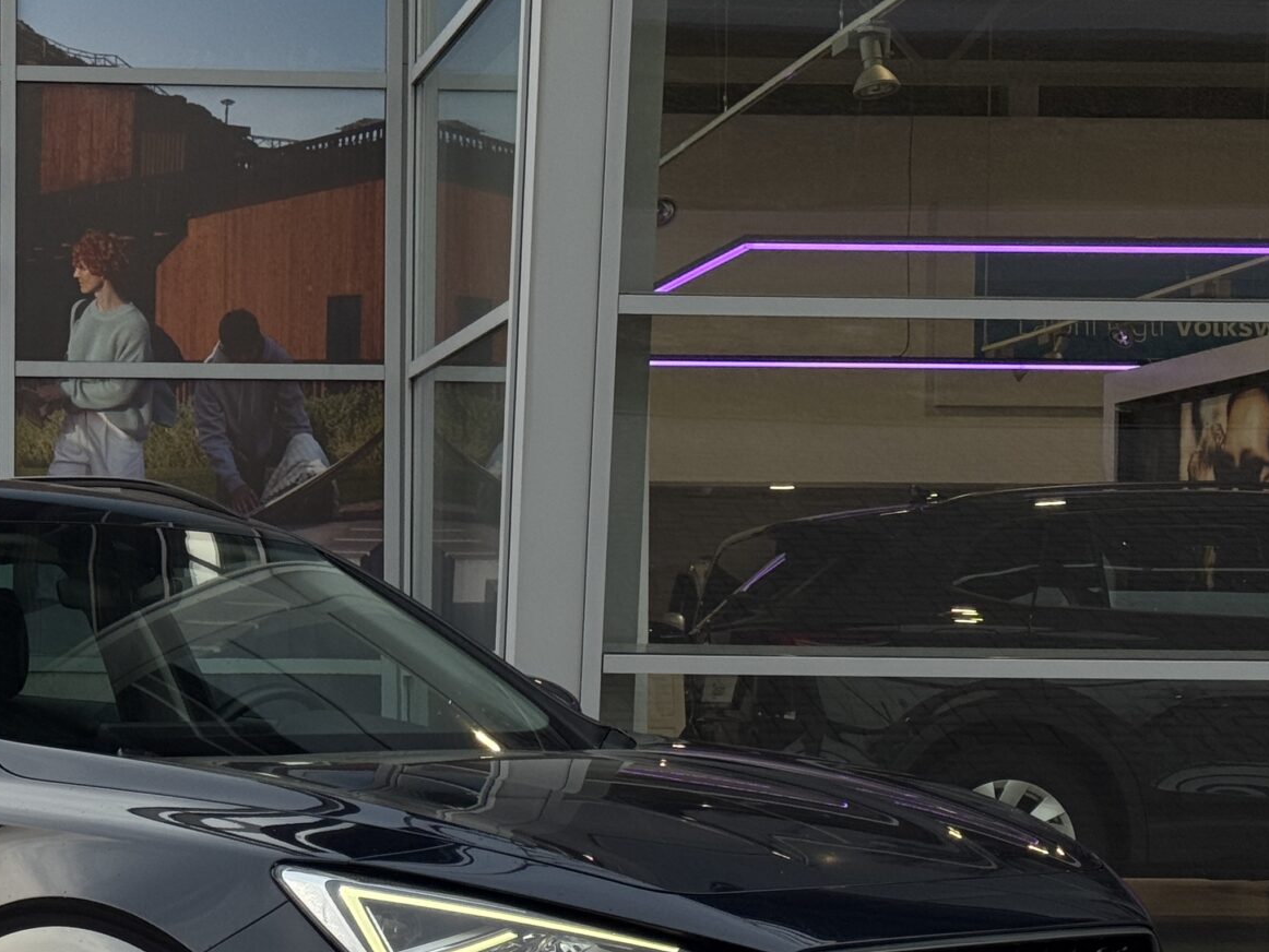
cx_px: 179
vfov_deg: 15.5
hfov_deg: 20.3
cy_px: 688
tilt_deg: +0.3
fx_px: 3483
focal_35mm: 95
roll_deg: +0.2
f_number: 1.78
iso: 64
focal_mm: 6.76
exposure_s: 1/739
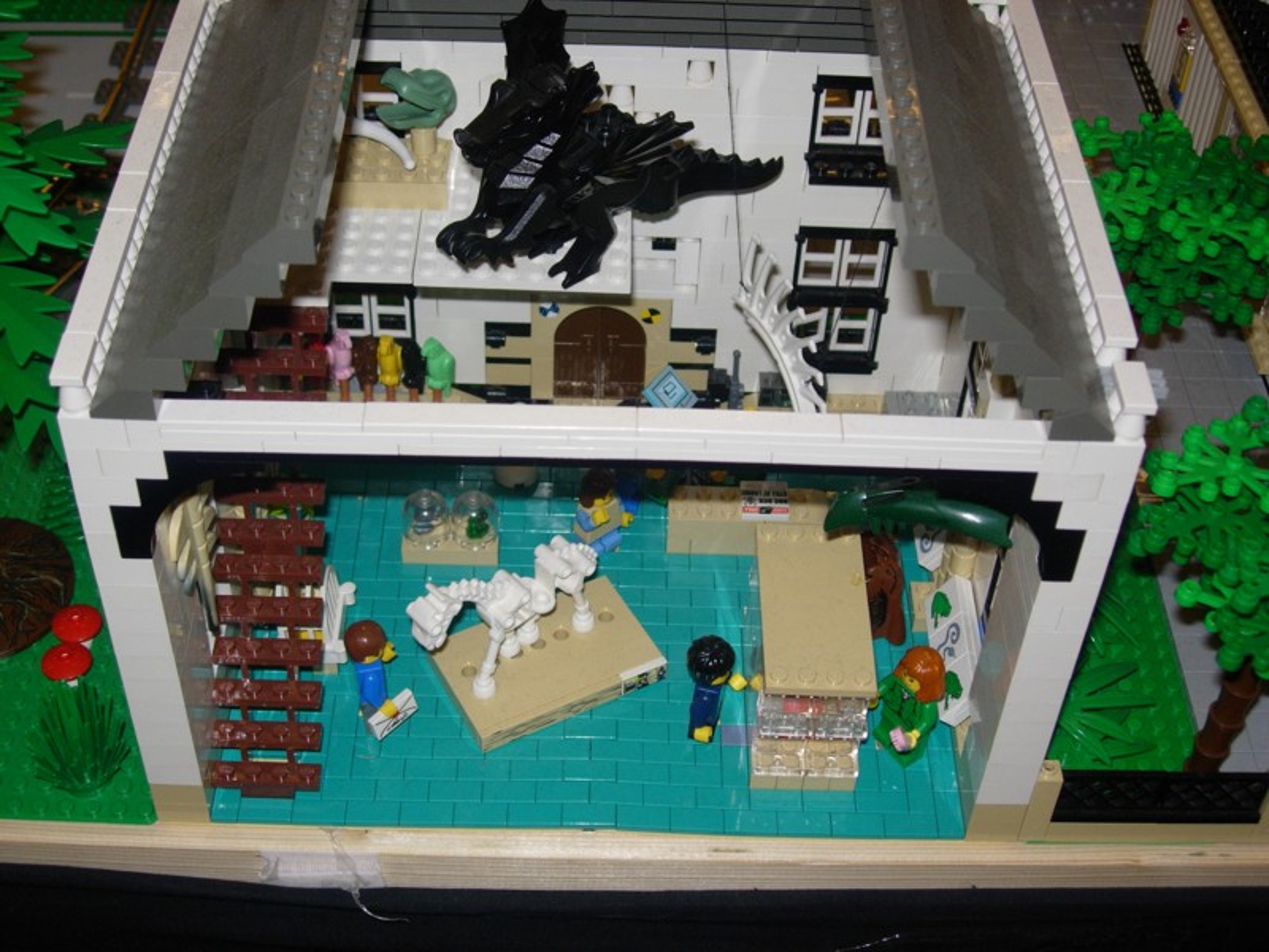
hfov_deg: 37.5
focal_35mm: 51
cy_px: 476
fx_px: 1870
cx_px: 634
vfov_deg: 28.6
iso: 79
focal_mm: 10.6
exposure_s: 1/64
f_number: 3.2
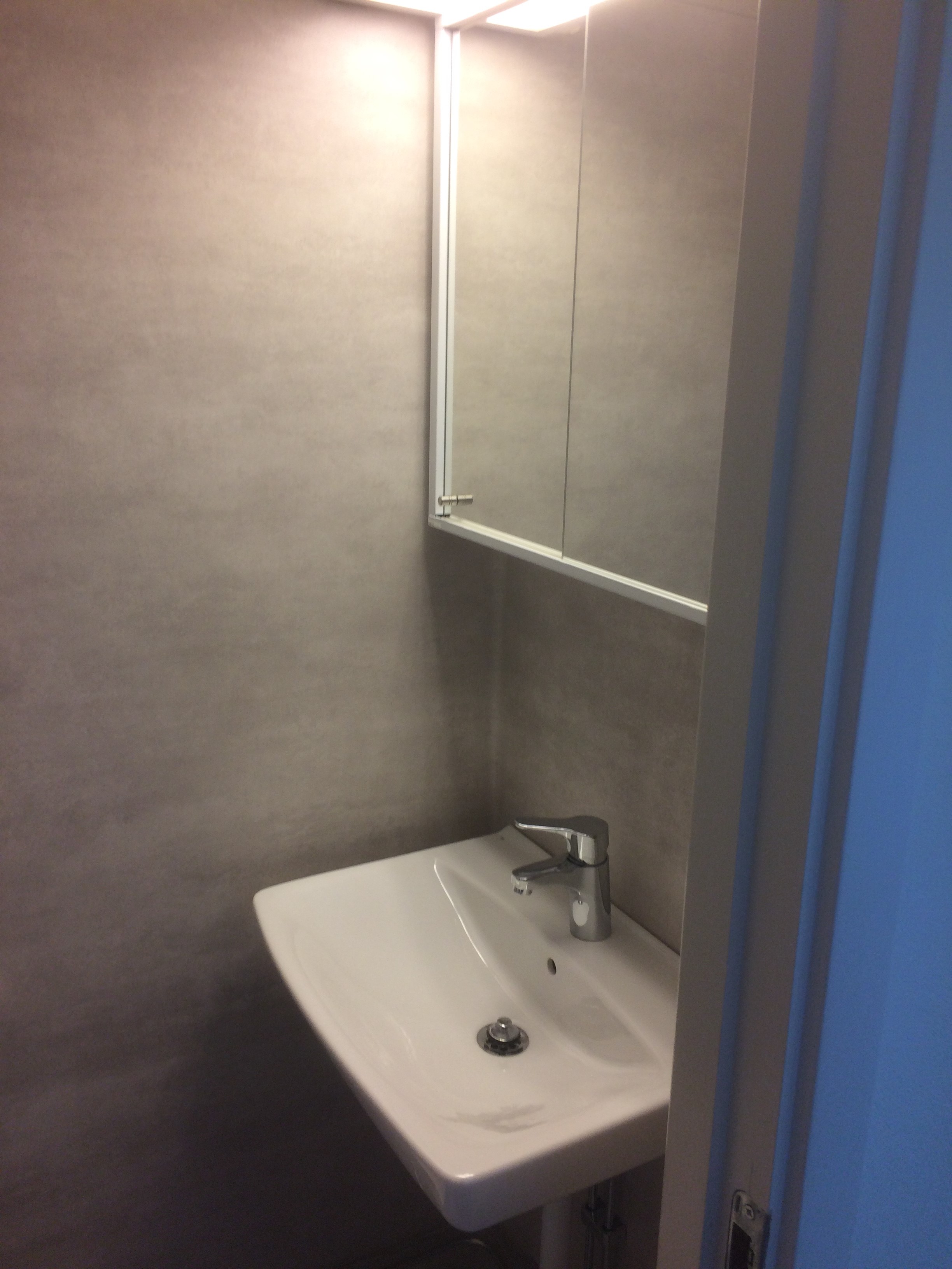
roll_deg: -0.1
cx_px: 476
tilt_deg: -15.5
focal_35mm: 29
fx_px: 1063
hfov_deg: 48.2
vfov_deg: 61.7
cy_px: 634
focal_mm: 4.15
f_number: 2.2
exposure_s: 1/33
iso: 64
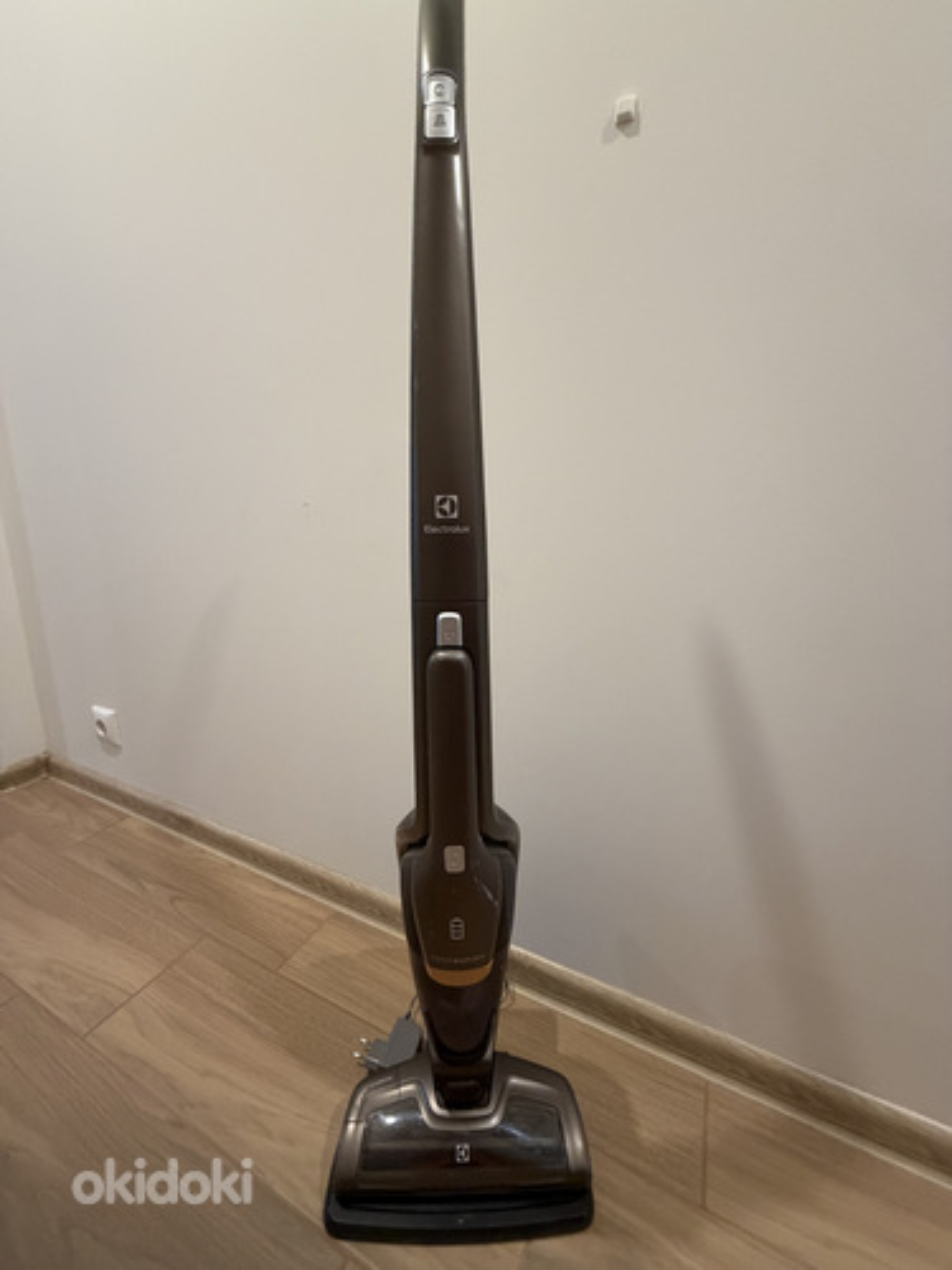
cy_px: 635
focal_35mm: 14
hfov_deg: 85.7
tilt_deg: -13.6
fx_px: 513
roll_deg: -0.5
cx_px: 476
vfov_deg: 102.1
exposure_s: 1/50
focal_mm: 2.22
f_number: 2.2
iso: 320
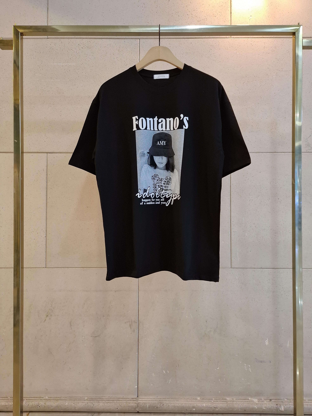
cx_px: 156
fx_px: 300
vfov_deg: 69.4
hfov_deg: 54.9
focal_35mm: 25
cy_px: 208
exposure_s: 1/120
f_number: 1.8
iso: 250
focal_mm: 5.23
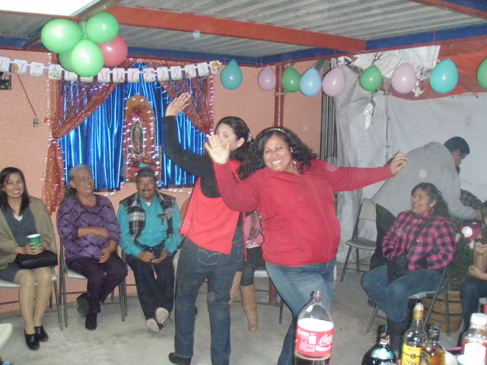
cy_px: 182
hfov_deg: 49.0
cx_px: 244
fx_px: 535
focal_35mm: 38
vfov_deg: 37.7
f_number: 3.5
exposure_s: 1/30
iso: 800
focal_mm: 6.7
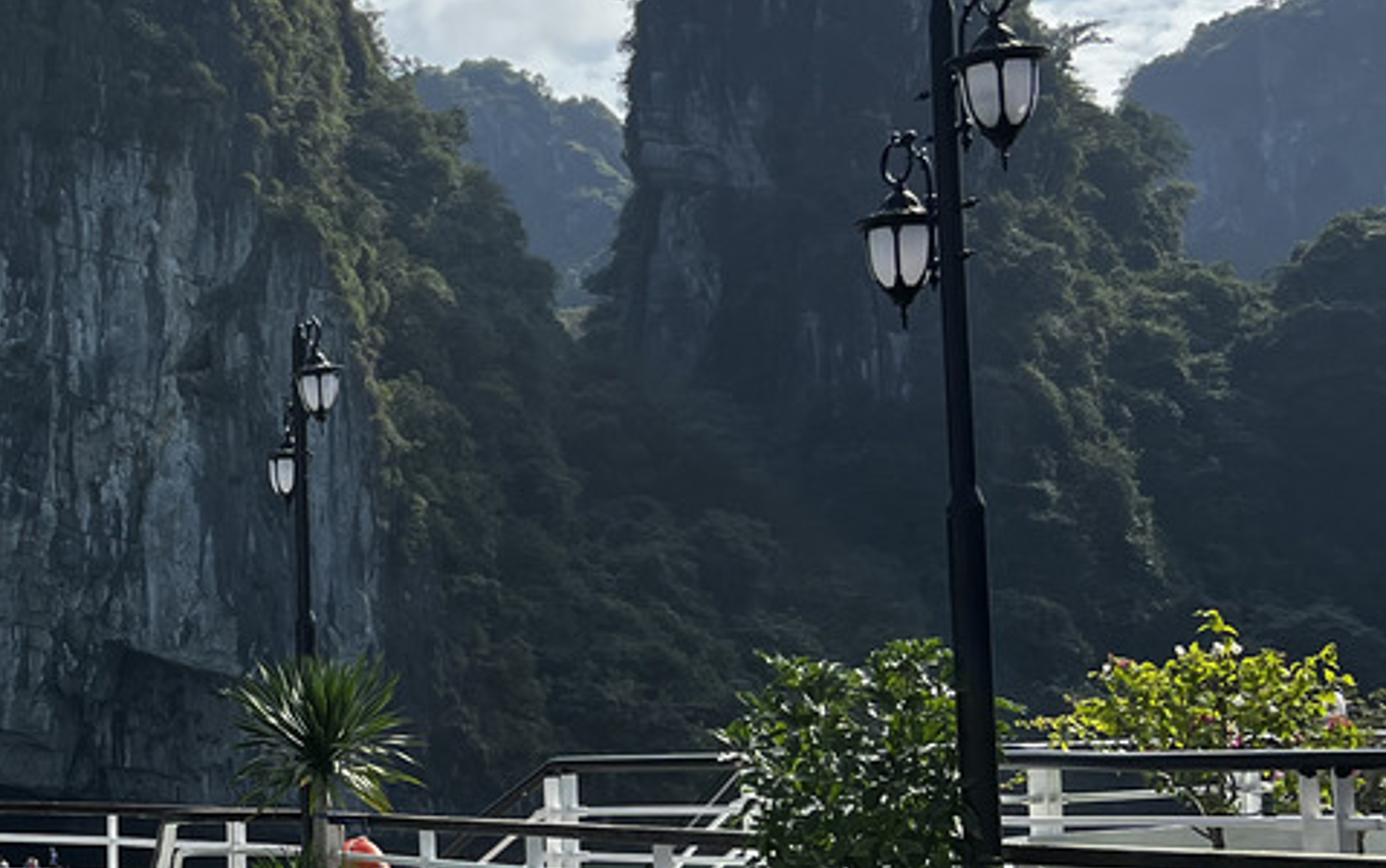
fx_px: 2608
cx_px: -333
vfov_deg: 18.9
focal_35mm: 69
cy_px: 524
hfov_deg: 26.1
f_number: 1.5
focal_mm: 5.7
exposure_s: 1/3968
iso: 50
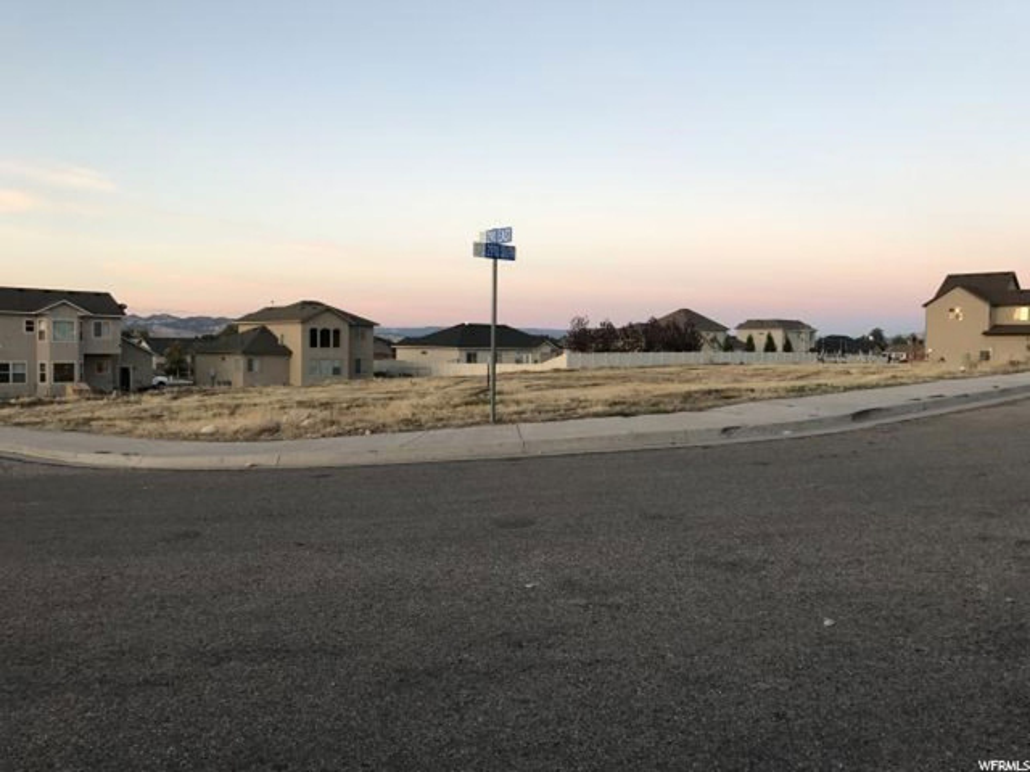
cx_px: 515
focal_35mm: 28
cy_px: 386
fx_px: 833
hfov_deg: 63.4
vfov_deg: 49.7
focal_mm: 3.99
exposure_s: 1/60
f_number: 1.8
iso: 25
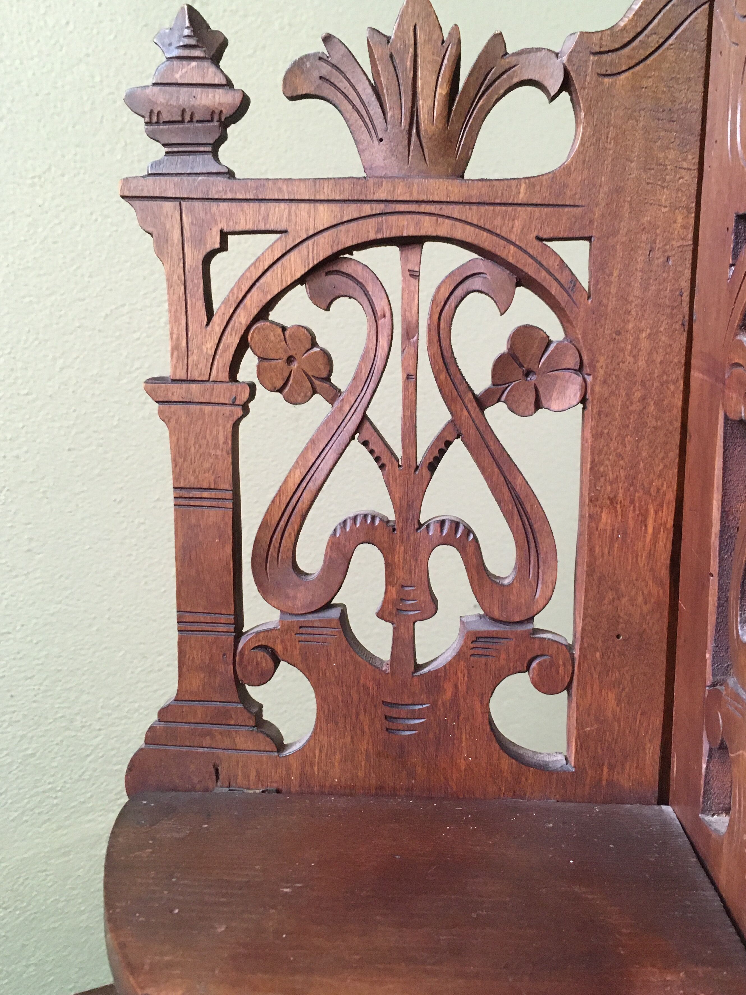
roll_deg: -2.5
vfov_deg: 55.3
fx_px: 948
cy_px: 473
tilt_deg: -11.1
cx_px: 406
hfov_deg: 42.9
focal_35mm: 33
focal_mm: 4.15
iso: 200
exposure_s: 1/25
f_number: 2.2
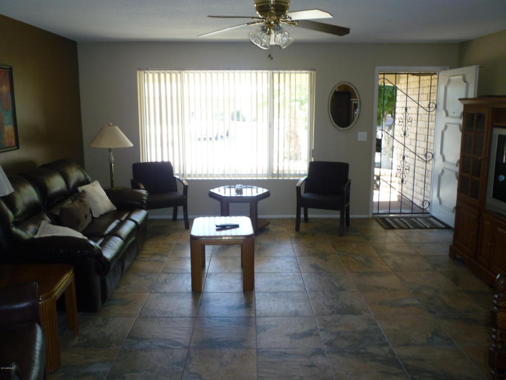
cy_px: 190
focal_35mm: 29
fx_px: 424
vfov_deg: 48.2
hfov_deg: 61.7
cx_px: 253
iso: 100
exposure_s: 1/30
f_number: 3.3
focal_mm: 5.2
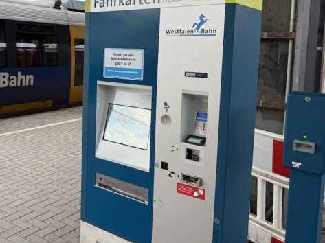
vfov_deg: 36.3
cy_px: 75
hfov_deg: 45.8
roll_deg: -0.1
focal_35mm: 39
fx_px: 366
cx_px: 72
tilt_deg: -3.7
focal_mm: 6.76
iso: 80
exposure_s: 1/269
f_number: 1.78
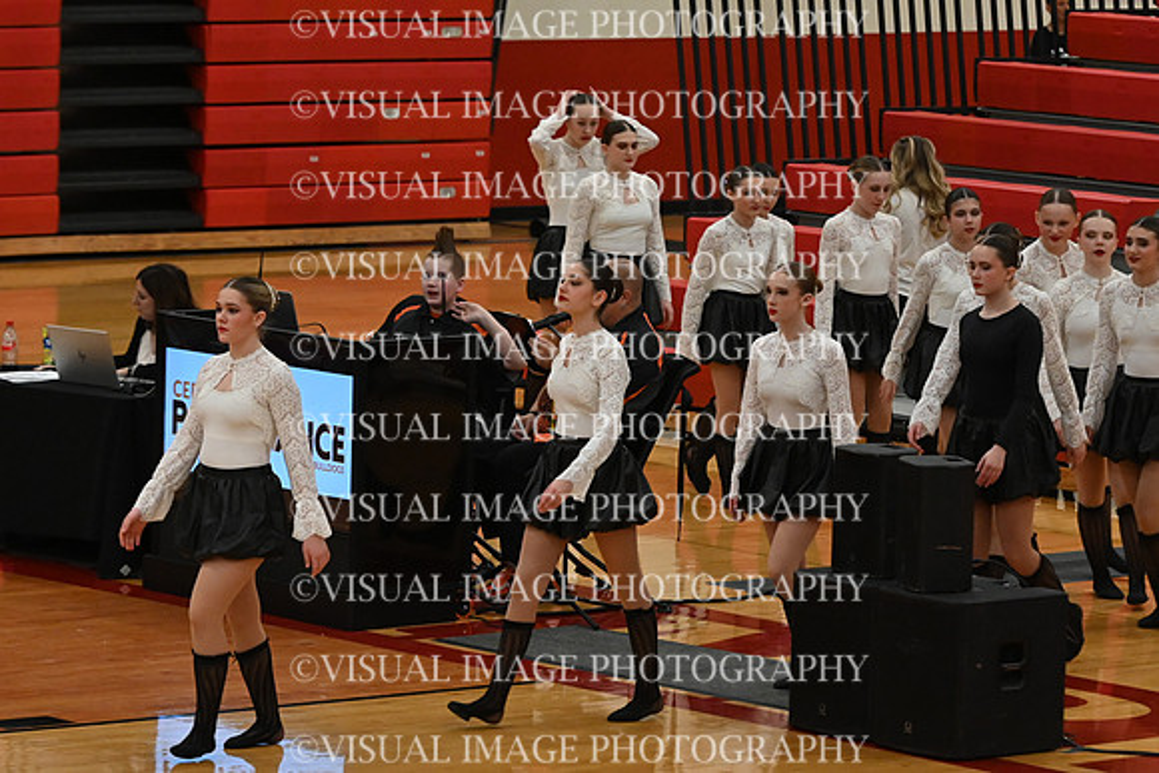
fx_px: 6504
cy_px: 386
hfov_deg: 10.2
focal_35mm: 202
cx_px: 580
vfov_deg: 6.8
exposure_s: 1/400
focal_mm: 135
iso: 5000
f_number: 4
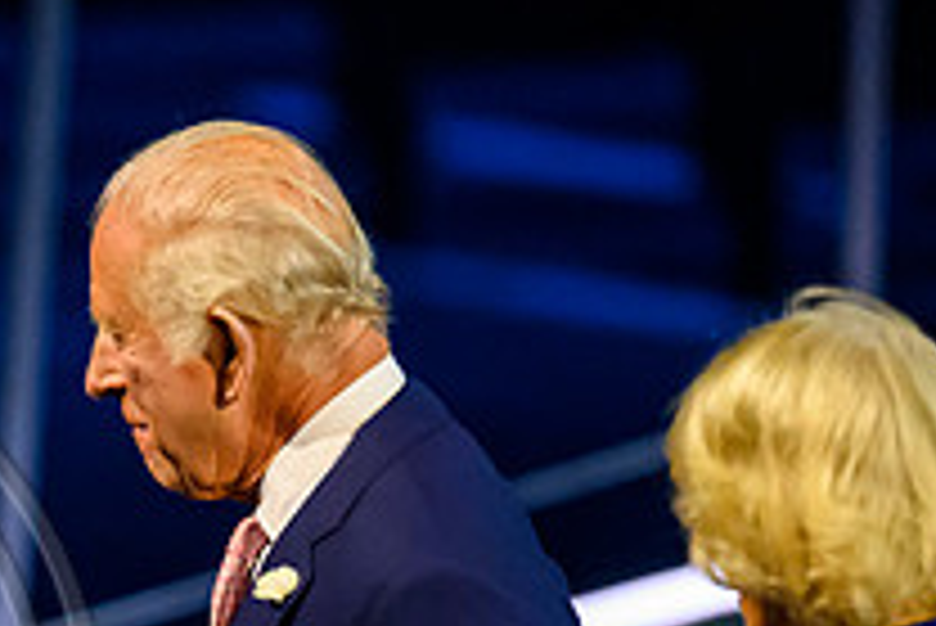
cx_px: -732
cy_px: 634
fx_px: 37257
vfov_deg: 1.0
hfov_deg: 1.4
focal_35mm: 1432
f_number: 3.2
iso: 8000
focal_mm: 400
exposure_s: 1/1000
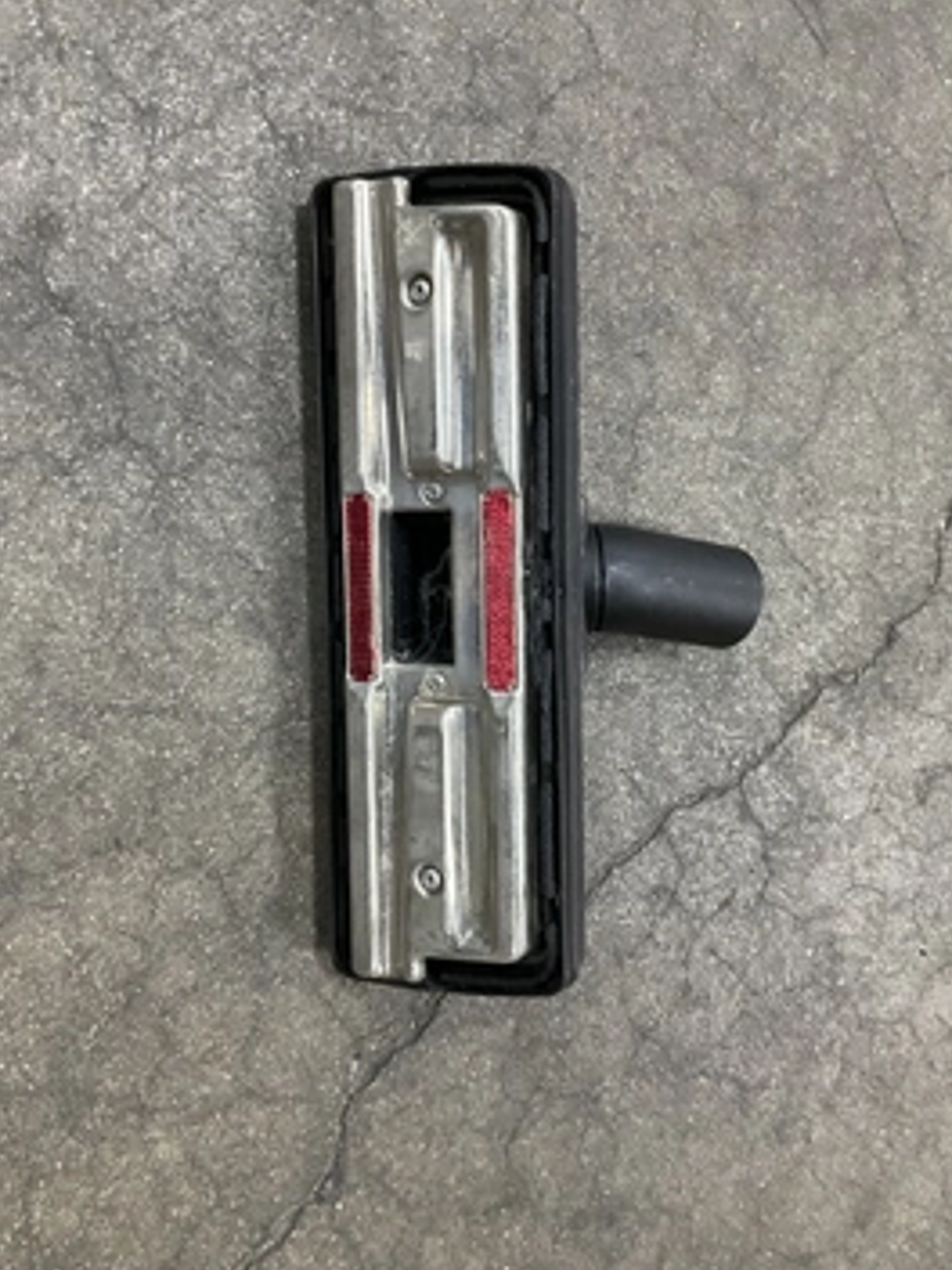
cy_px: 588
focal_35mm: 33
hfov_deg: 42.9
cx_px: 451
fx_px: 1210
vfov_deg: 55.3
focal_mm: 3
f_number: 1.8
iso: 320
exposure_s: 1/40
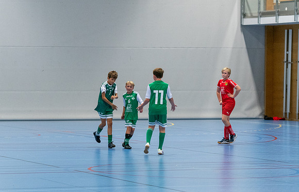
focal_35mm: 181
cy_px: 116
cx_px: 122
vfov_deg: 7.4
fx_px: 1487
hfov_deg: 11.5
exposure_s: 1/500
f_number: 2.8
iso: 2200
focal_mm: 100
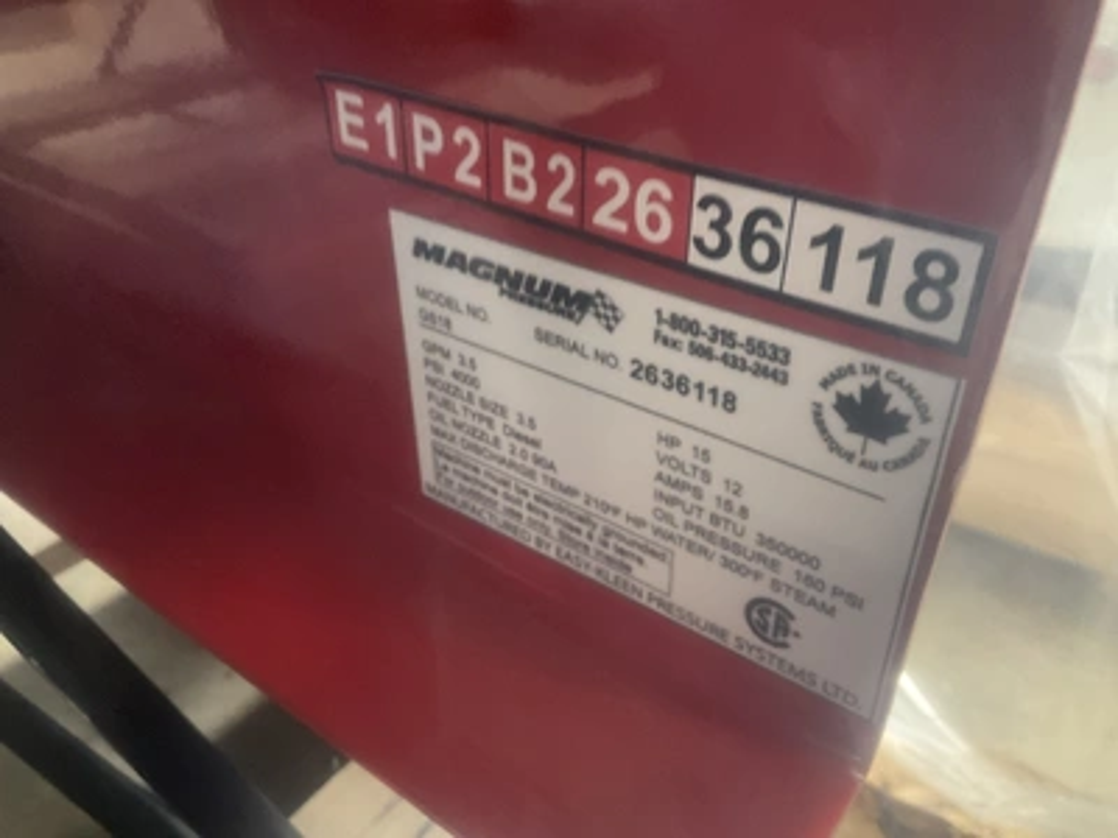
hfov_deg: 61.7
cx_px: 559
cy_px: 419
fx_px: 937
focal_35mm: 29
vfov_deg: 48.2
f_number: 1.8
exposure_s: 1/30
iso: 250
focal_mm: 3
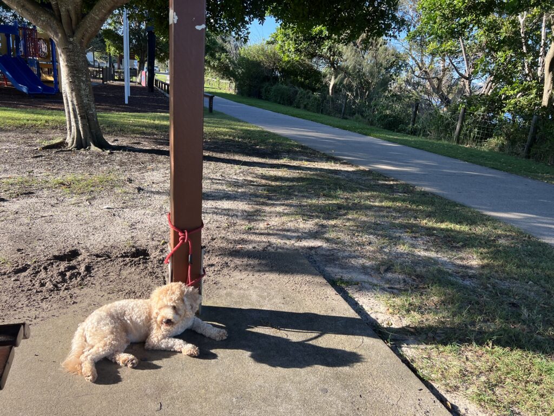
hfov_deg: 67.3
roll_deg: -4.6
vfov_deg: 53.1
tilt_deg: -15.3
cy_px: 208
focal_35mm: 26
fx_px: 416
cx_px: 277
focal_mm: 5.7
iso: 50
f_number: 1.5
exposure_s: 1/894
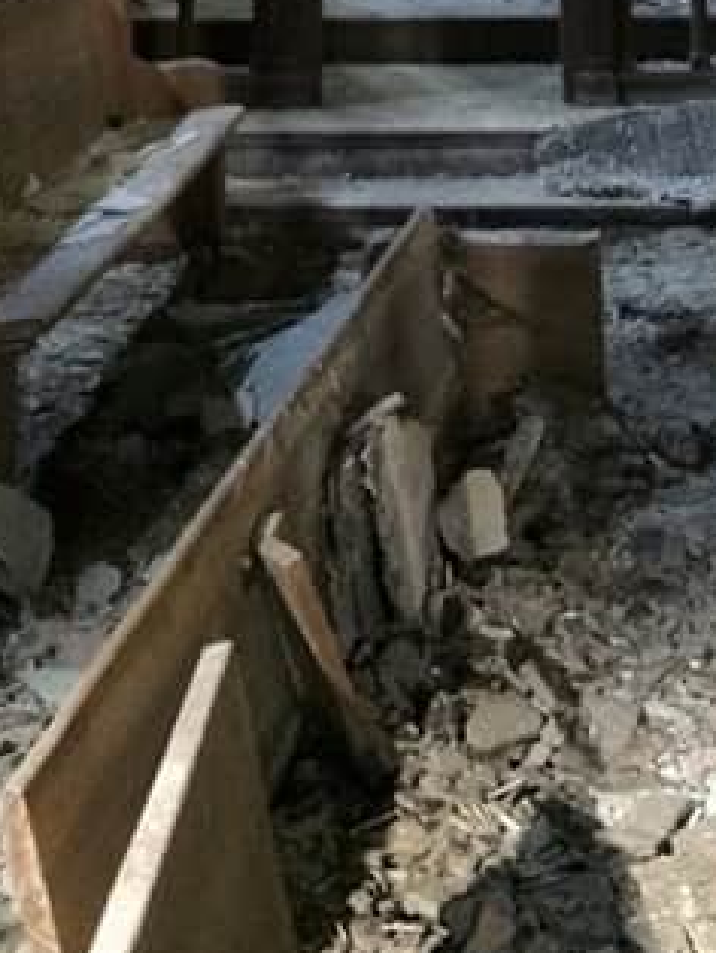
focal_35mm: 80
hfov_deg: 18.4
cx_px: 434
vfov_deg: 21.8
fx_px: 2203
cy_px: -310
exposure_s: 1/15
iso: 320
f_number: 2.2
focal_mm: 4.2
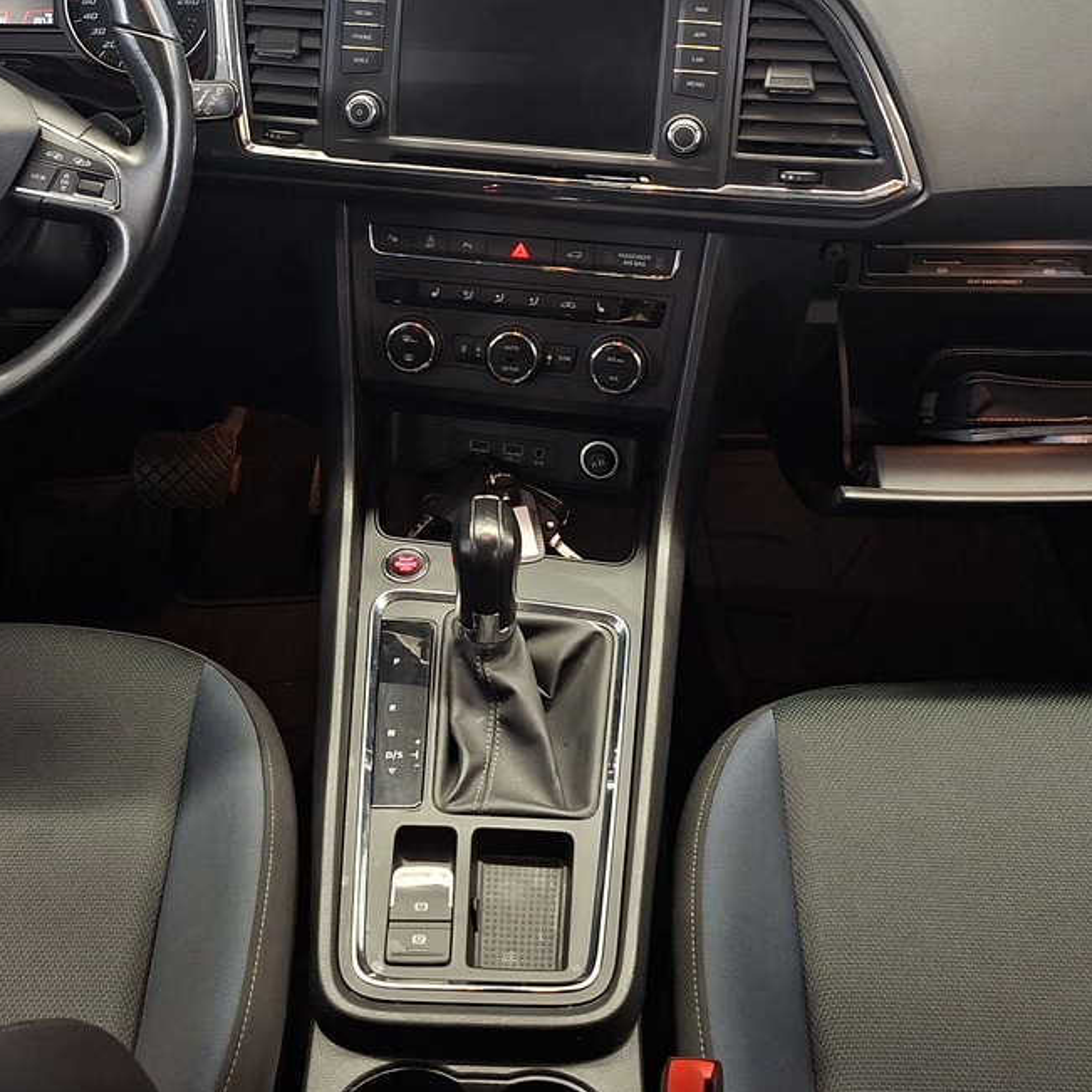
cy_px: 193
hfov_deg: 37.5
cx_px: 456
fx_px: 1606
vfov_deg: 36.1
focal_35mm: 45
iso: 250
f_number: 1.8
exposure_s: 1/33
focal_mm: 5.54
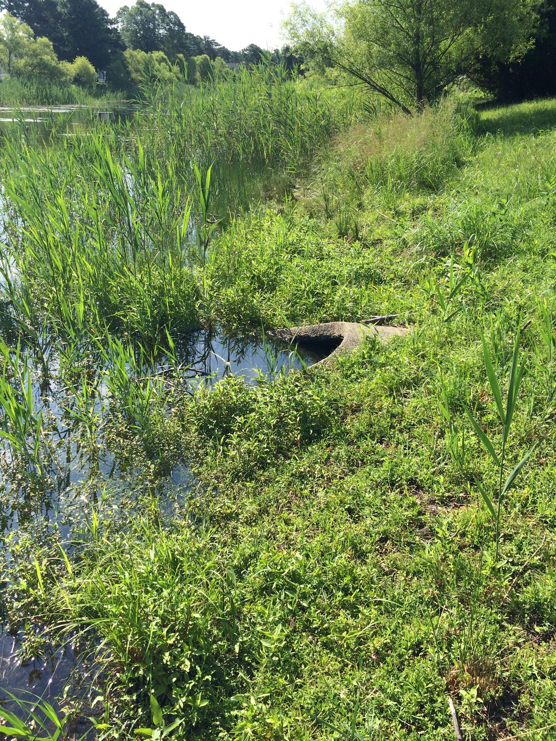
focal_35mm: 29
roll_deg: -0.8
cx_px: 278
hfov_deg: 48.2
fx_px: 621
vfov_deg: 61.7
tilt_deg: -27.1
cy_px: 370
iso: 32
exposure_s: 1/977
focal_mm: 4.15
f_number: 2.2
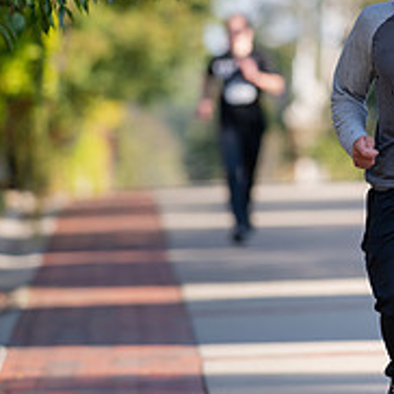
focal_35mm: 813
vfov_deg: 2.2
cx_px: 439
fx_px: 10469
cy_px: 131
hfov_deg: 2.2
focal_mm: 300
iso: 200
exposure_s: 1/640
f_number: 4
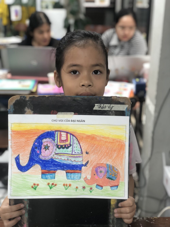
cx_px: 85
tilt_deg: -21.4
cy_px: 114
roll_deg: -1.7
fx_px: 340
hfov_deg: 28.0
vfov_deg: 36.8
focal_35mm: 52
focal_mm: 6
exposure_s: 1/50
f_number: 2.4
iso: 80
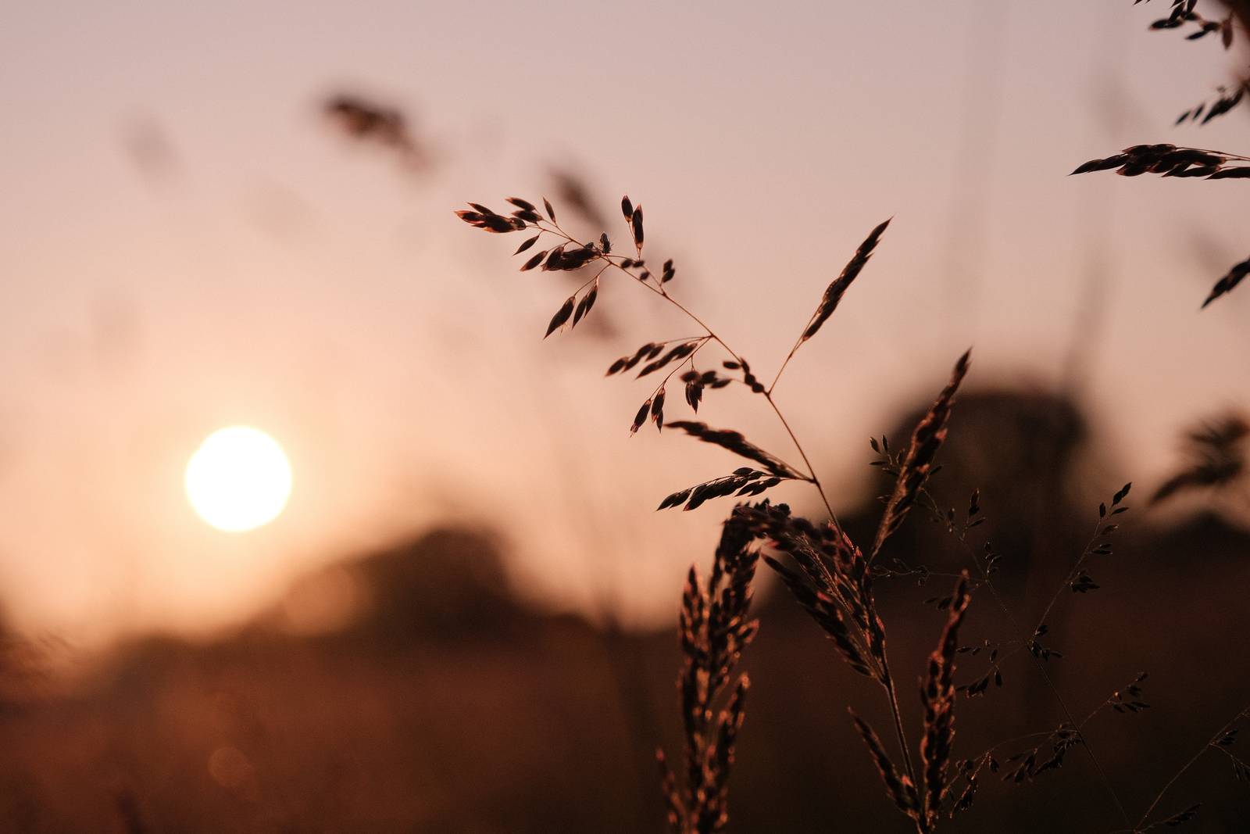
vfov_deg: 15.5
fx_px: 3056
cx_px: 625
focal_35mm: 88
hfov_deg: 23.1
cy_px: 417
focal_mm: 58.6
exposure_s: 1/3800
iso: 640
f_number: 5.6
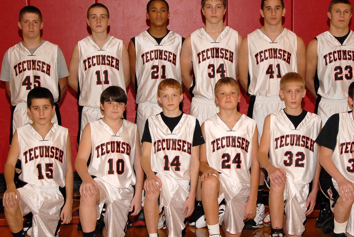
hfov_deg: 22.6
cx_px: 210
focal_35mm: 90
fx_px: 886
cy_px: 129
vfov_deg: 15.2
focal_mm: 34
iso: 400
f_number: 4.2
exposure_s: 1/100
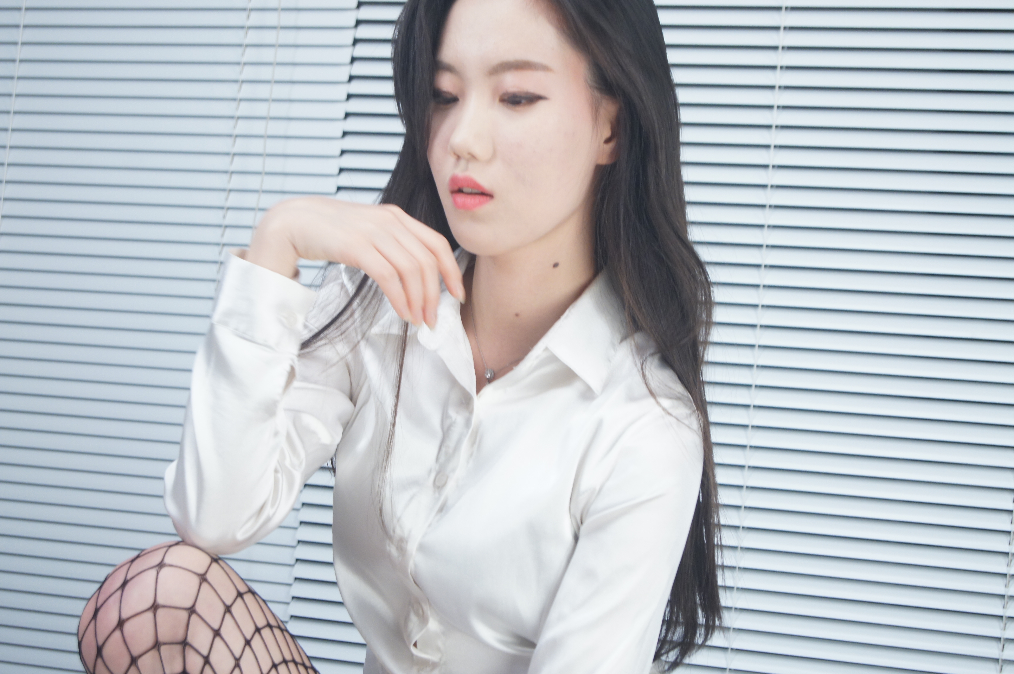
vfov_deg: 16.5
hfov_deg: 24.6
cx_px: 507
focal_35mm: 82
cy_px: 337
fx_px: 2321
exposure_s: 1/125
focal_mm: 55
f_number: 5.6
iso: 800
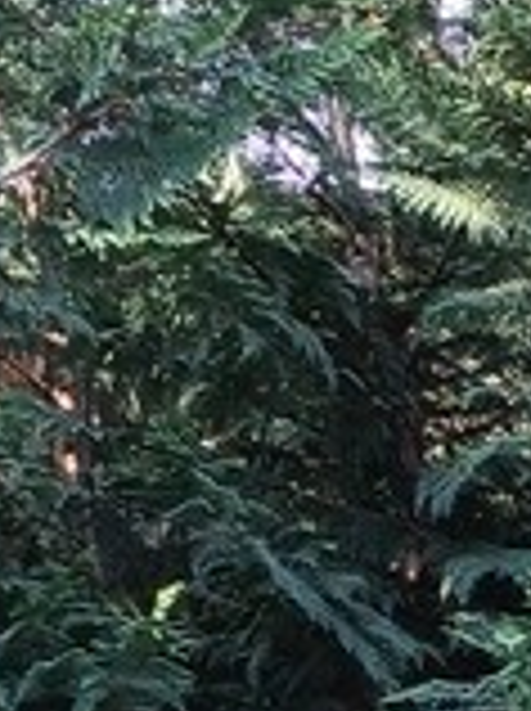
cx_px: 868
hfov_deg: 8.5
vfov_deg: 11.2
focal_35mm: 169
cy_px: 1071
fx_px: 3466
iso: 32
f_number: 1.8
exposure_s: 1/50
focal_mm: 3.98
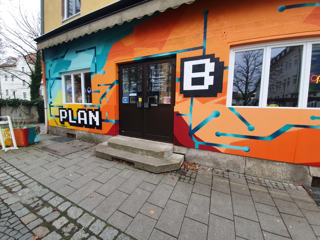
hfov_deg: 106.2
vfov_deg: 89.9
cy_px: 120
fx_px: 120
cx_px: 160
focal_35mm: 13
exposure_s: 1/100
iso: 64
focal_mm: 1.8
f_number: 2.2
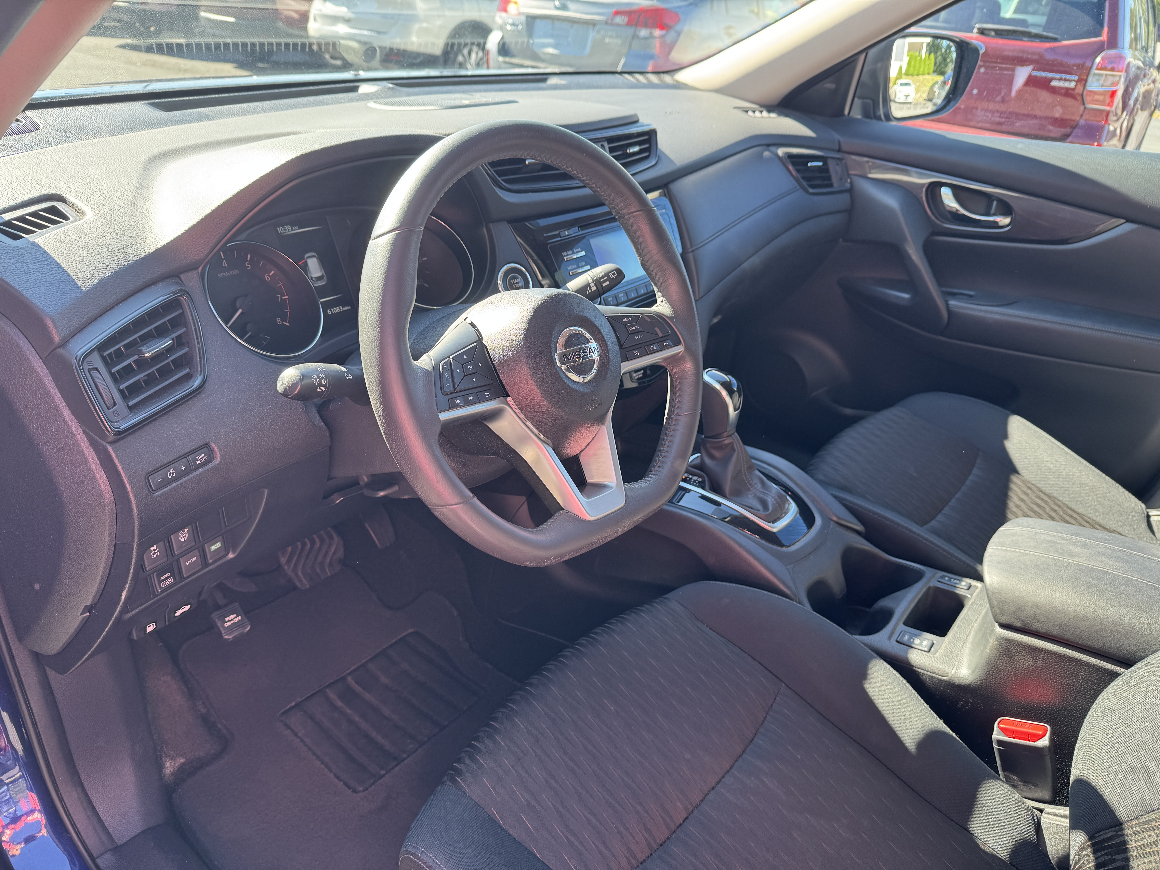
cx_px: 580
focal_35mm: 24
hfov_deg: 71.6
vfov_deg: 56.8
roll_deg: -7.0
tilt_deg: -31.9
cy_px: 435
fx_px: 804
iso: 80
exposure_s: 1/136
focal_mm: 6.76
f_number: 1.78
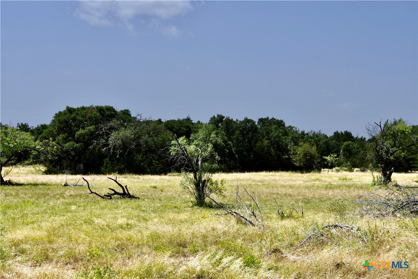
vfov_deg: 23.8
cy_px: 140
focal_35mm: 57
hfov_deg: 35.1
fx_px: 662
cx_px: 209
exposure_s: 1/320
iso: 100
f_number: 9
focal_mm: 38
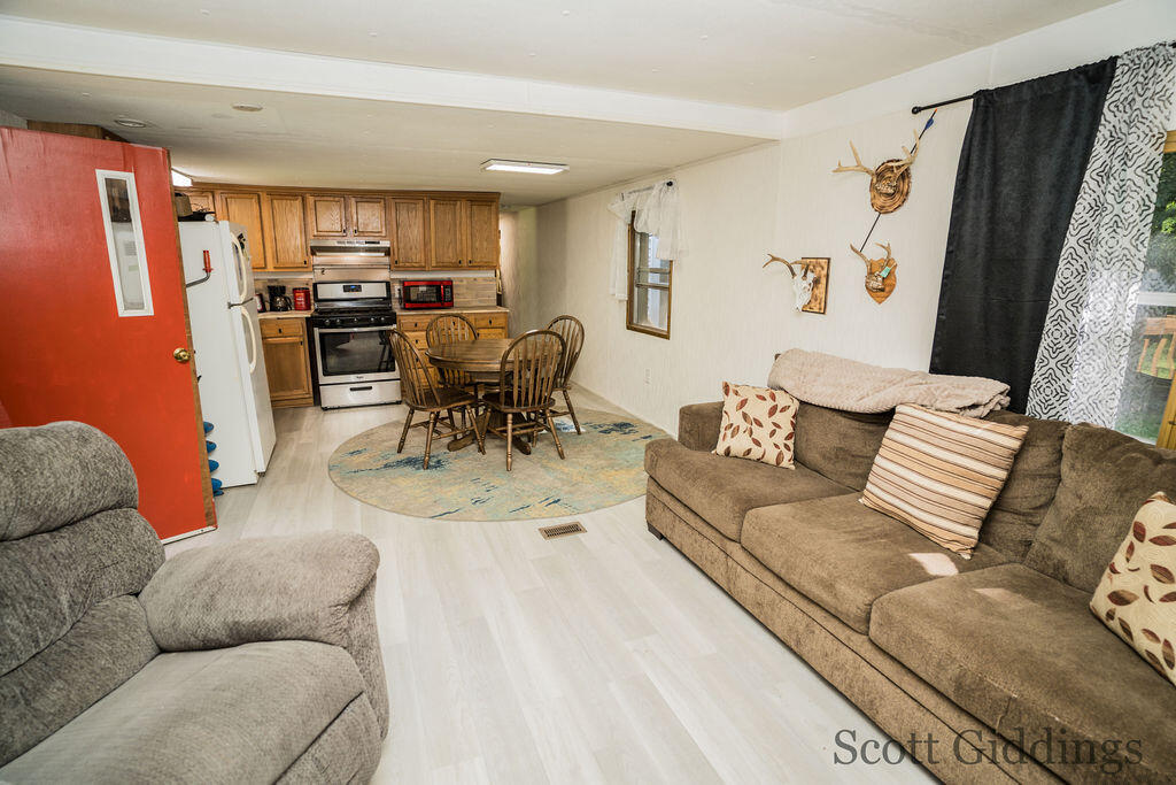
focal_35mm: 17
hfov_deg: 93.3
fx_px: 555
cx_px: 588
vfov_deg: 70.5
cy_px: 392
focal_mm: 17
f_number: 3.5
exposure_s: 1/80
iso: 320
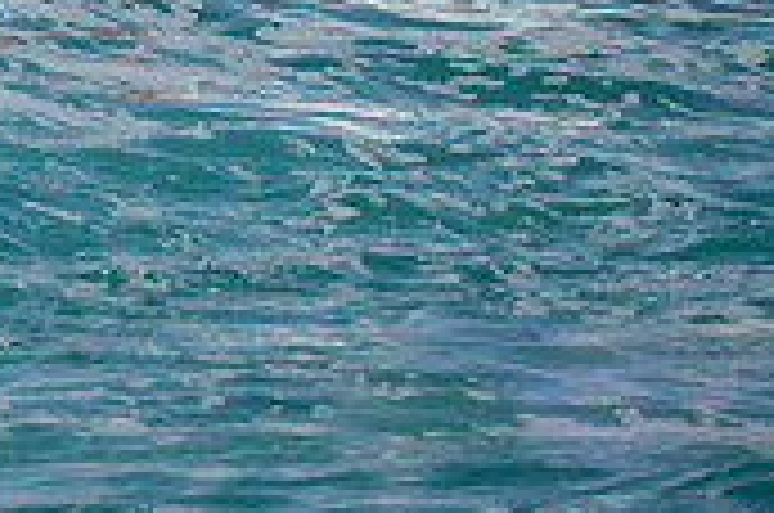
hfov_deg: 1.1
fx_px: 39851
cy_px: -165
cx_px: -266
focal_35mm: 1857
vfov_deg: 0.7
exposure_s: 1/2000
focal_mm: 400
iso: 200
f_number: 5.6
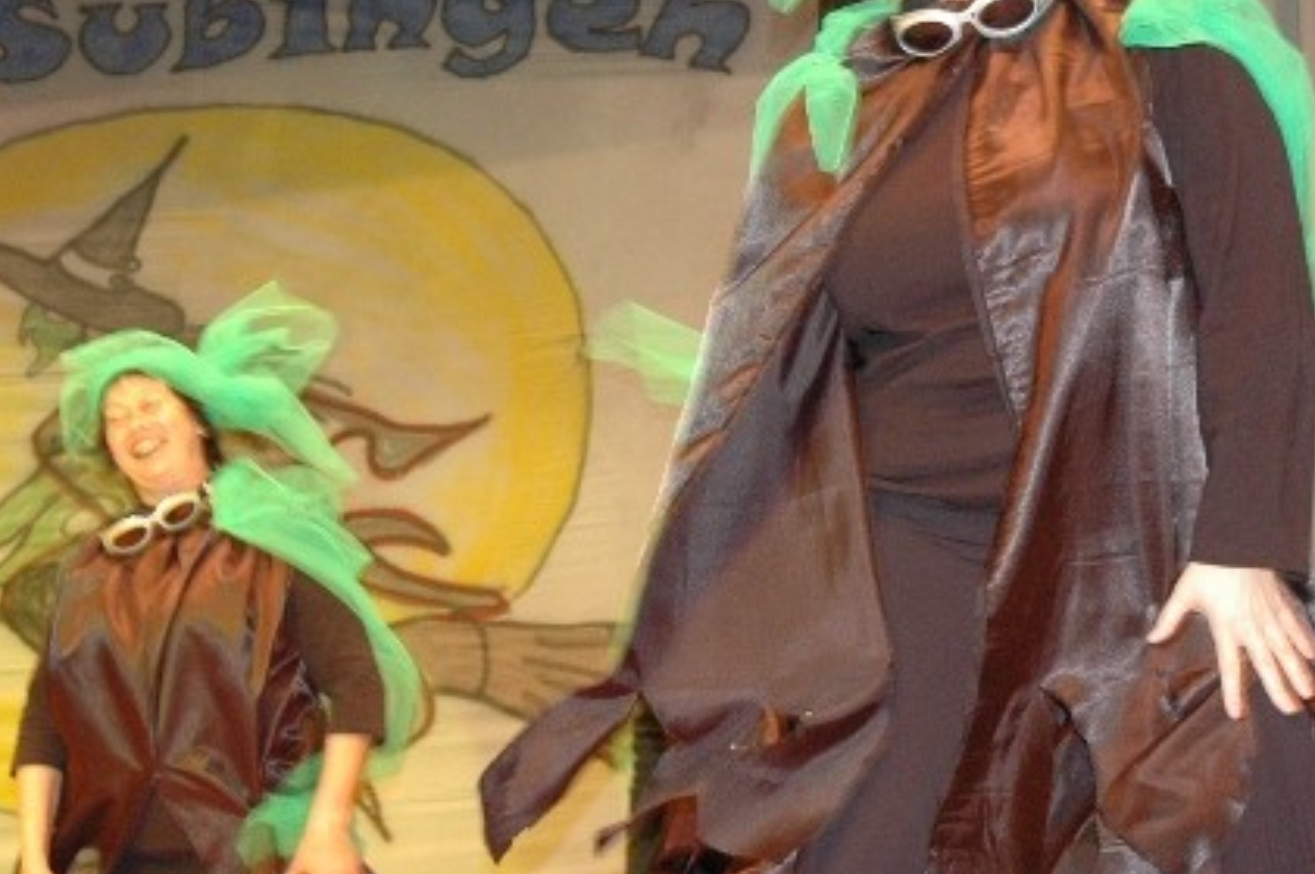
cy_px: 103
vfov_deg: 14.0
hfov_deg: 21.0
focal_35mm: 97
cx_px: 759
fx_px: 3540
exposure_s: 1/60
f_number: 4.2
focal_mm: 34
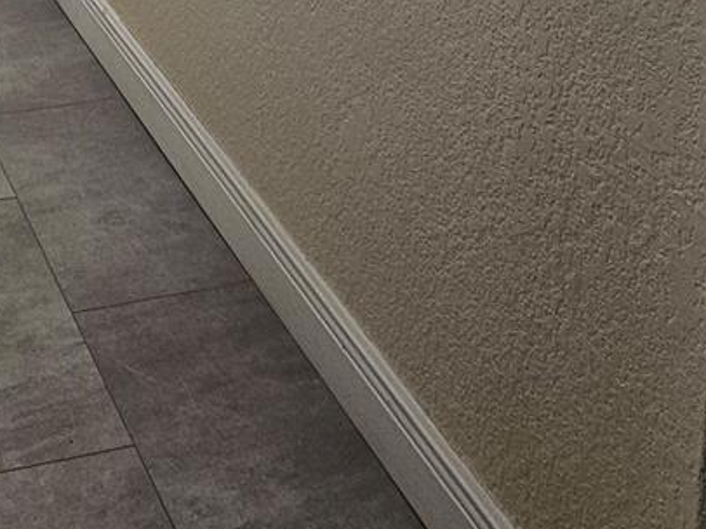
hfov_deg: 25.8
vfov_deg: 17.1
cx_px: -21
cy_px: -419
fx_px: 1447
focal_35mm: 71
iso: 200
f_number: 1.8
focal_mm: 5
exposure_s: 1/120
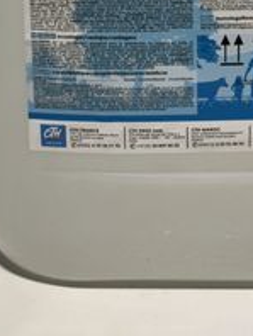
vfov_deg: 14.6
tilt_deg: -16.5
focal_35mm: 131
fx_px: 1274
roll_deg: -0.9
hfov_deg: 11.3
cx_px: 218
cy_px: -64
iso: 50
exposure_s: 1/50
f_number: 1.6
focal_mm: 5.96
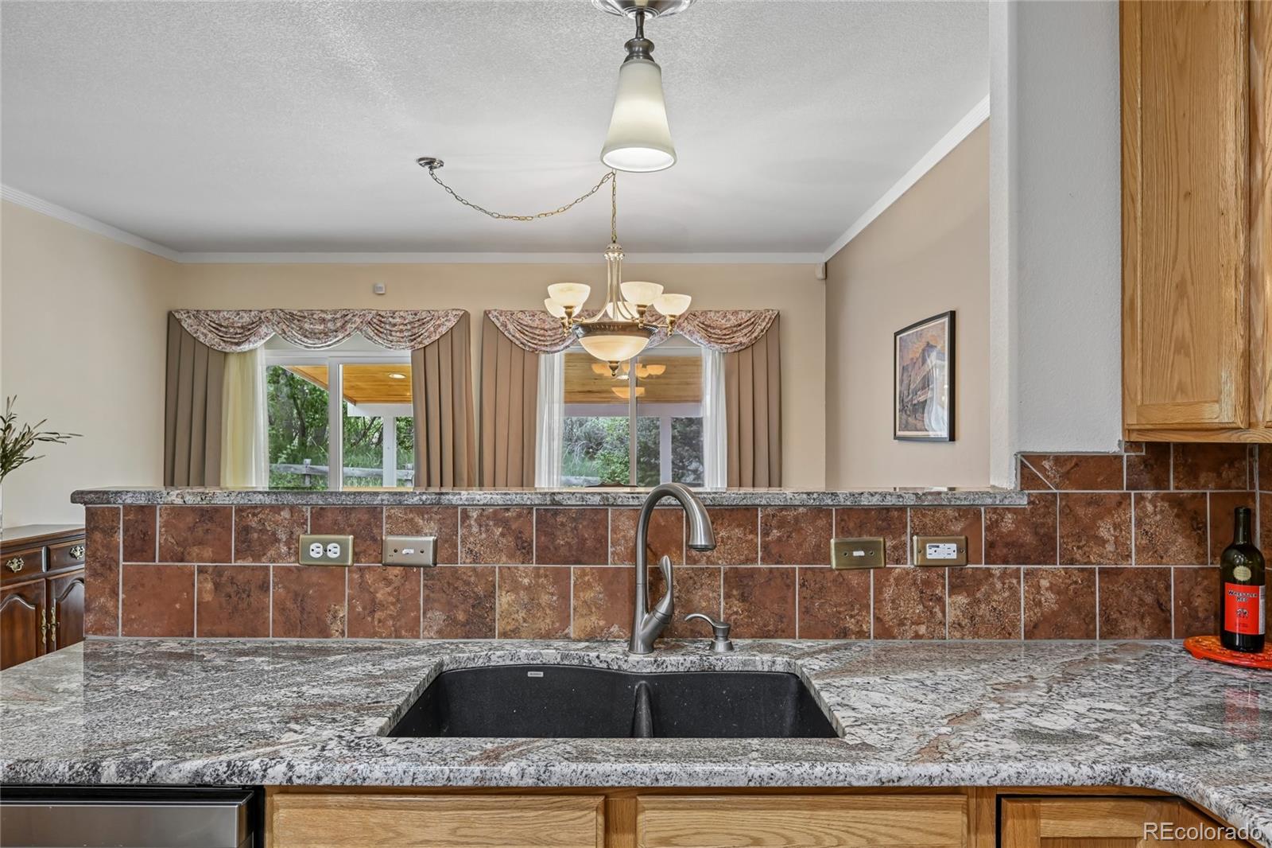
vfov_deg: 60.7
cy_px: 424
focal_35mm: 20
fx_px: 724
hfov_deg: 82.6
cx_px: 636
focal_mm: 20.5
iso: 400
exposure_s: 1/6
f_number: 10
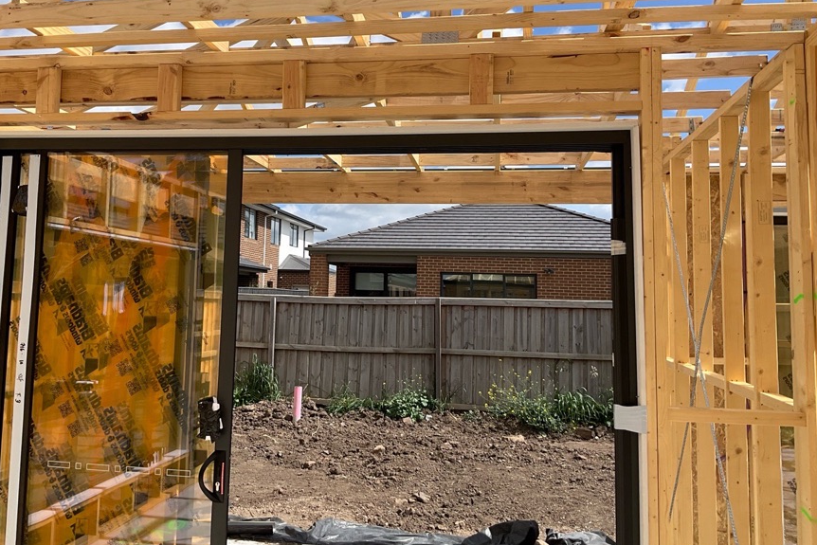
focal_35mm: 35
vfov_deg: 37.7
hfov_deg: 54.2
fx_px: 794
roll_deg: -0.3
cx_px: 351
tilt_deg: +3.7
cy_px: 216
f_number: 1.8
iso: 16
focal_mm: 3
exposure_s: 1/1848
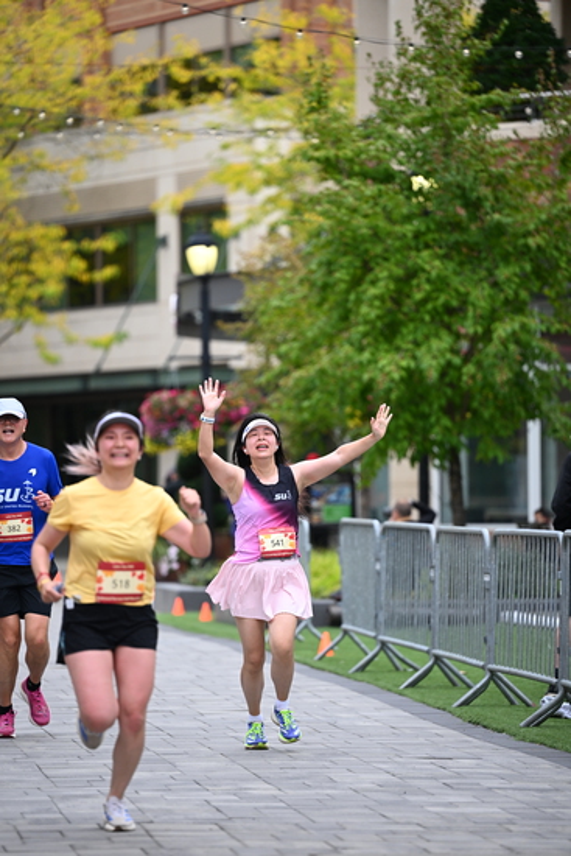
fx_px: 4042
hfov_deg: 8.1
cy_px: 428
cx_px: 286
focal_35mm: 170
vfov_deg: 12.1
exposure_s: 1/2000
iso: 640
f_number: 2.8
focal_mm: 170
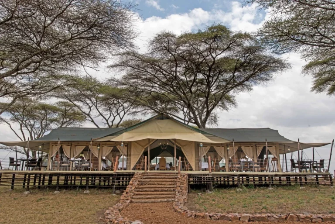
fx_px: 251
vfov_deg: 48.0
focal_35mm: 27
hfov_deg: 67.4
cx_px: 168
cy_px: 112
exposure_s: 1/30
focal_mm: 27
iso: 200
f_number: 9
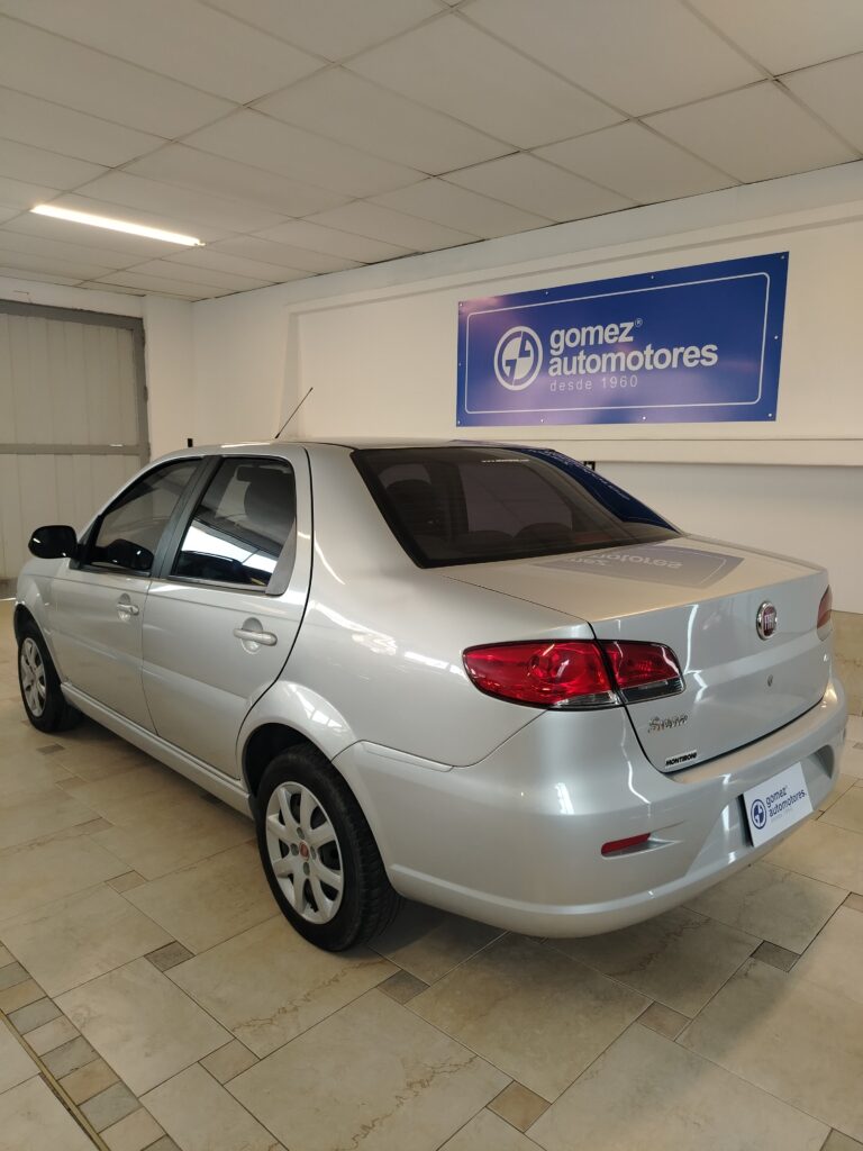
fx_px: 798
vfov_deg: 71.6
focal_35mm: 24
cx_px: 432
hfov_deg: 56.8
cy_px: 576
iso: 750
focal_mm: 5.25
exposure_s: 1/50
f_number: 1.75
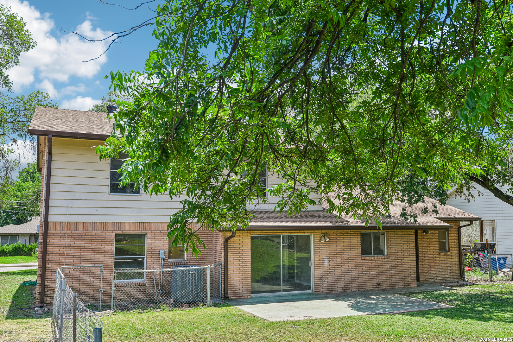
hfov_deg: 58.7
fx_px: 456
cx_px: 256
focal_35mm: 32
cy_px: 171
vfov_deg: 41.1
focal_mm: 32
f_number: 8
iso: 400
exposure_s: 1/320
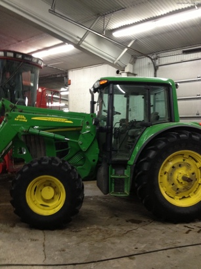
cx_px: 100
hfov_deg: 40.7
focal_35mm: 35
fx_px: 271
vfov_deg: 52.6
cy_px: 134
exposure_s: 1/20
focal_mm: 4.28
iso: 160
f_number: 2.4
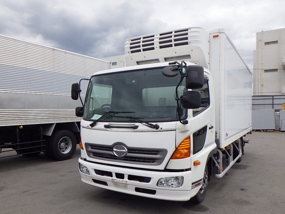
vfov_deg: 49.7
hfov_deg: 63.4
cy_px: 107
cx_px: 142
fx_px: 231
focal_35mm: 28
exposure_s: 1/1500
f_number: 4.2
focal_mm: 5
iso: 250
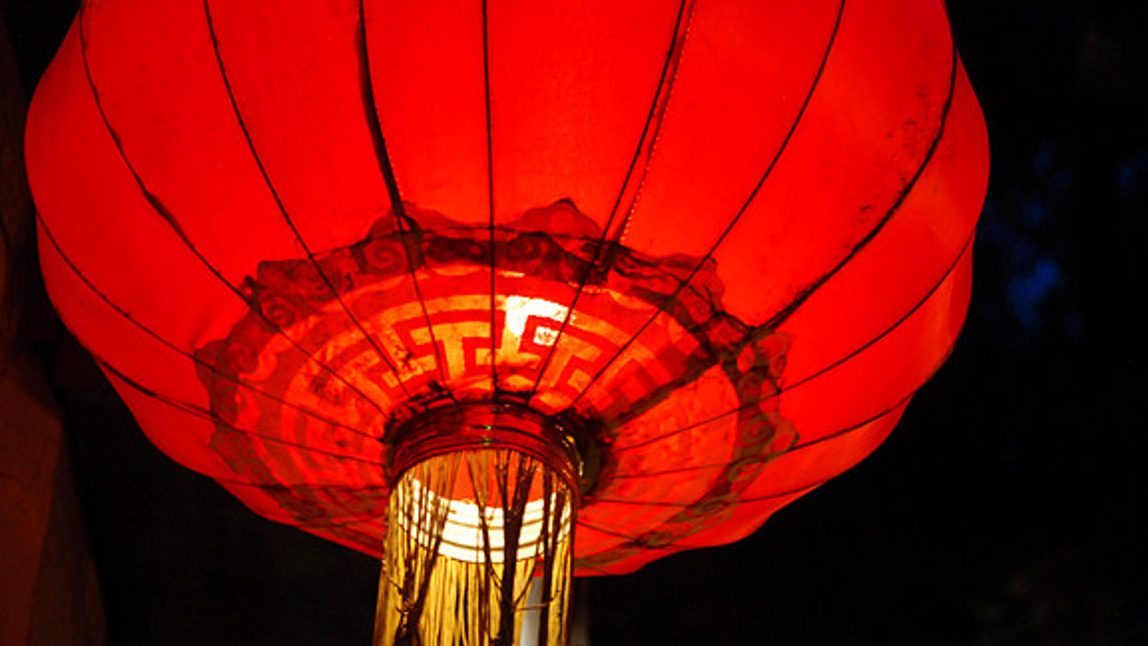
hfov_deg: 14.3
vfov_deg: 8.1
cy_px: 349
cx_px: 574
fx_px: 4582
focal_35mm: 151
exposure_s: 1/10
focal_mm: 95
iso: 800
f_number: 5.3
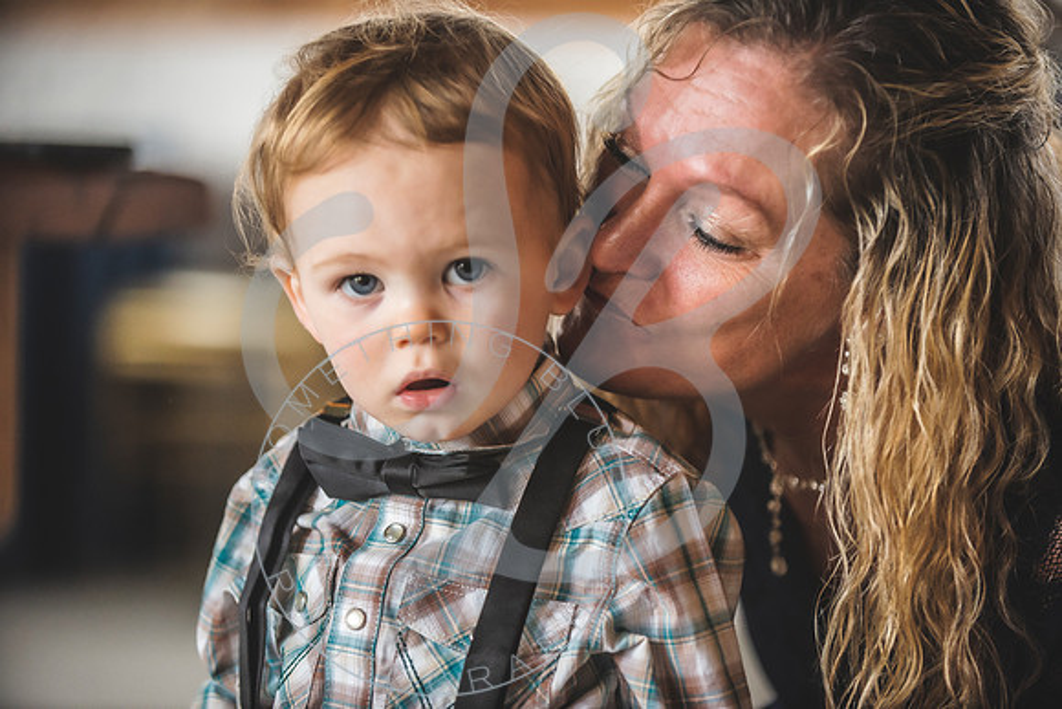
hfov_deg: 16.4
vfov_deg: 11.0
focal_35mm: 125
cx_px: 531
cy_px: 354
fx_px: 3688
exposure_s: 1/200
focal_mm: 125
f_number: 2.8
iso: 1600
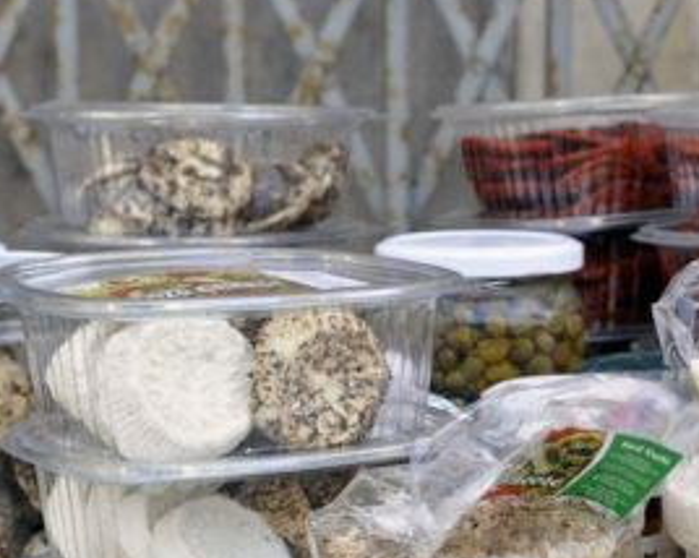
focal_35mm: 104
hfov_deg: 18.4
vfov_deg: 14.7
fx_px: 2152
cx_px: 456
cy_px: 476
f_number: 8
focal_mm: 31
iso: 200
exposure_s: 1/60
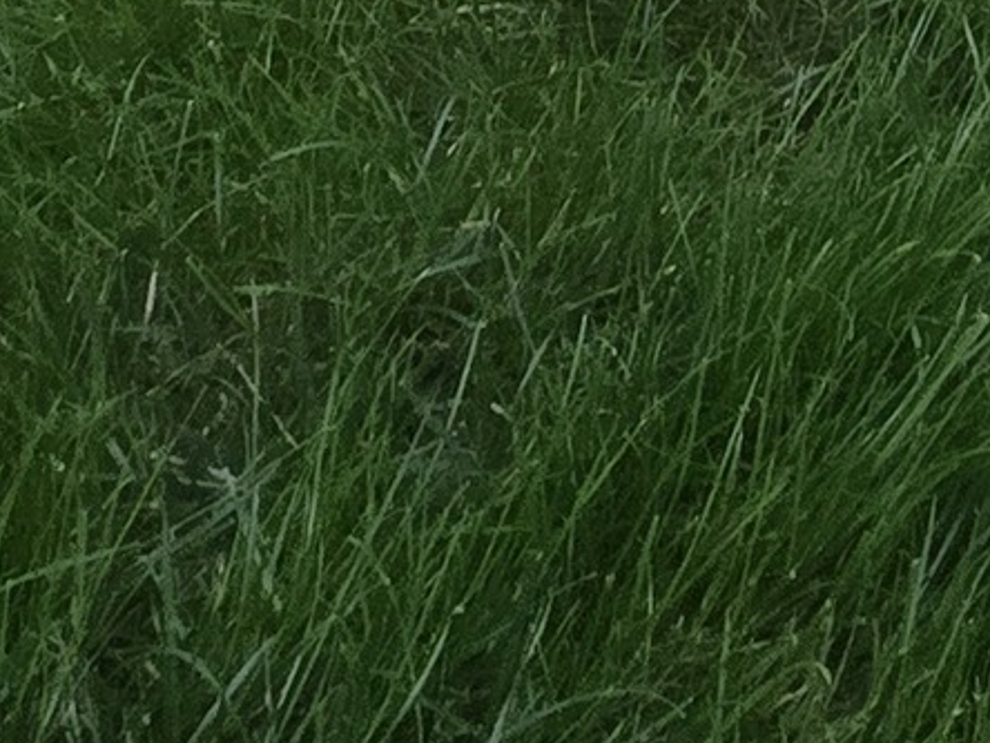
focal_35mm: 90
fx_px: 2574
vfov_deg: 10.2
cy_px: -1671
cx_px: 1472
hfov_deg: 19.2
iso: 125
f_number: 2.2
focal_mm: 2.2
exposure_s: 1/719
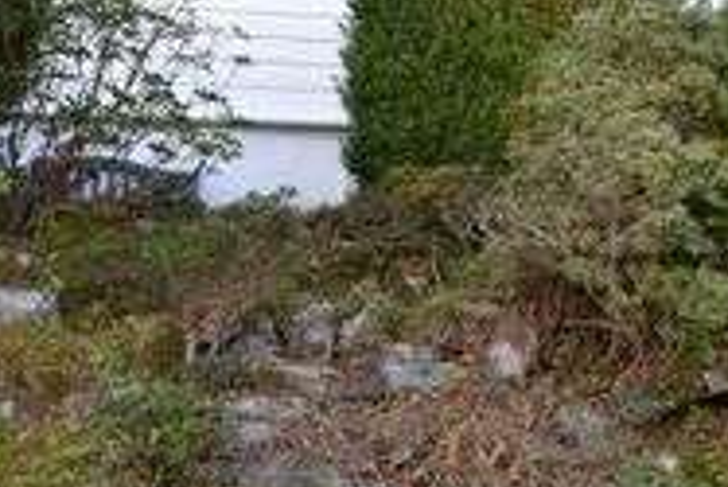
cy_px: -247
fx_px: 1558
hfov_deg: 24.8
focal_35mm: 77
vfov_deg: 16.2
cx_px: 759
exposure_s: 1/160
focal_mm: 24
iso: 400
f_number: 4
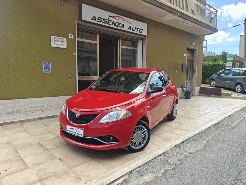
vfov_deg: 56.8
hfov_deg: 71.6
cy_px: 92
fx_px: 171
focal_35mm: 24
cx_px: 123
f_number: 1.8
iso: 80
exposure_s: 1/1141
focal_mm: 5.59
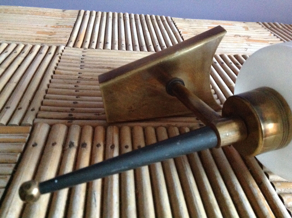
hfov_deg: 52.7
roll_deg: -5.7
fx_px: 295
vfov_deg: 40.6
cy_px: 109
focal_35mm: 35
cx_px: 146
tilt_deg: -31.1
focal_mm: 4.28
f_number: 2.4
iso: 800
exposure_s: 1/15
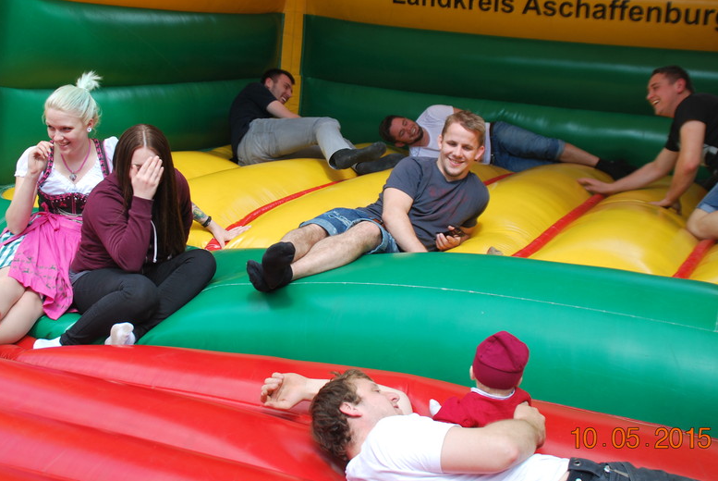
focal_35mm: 54
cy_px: 175
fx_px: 1078
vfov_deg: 25.0
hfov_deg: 36.8
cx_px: 338
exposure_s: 1/125
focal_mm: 28
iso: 125
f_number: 5.6
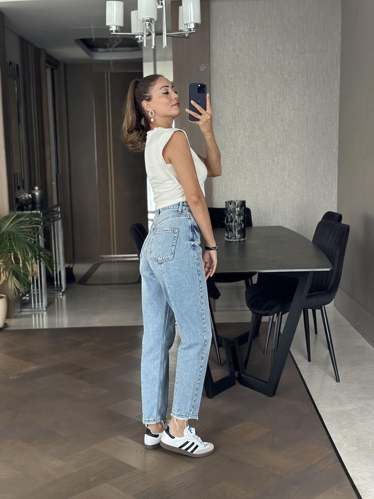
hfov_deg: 30.3
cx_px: 187
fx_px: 691
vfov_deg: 39.7
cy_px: 250
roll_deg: +0.8
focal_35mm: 48
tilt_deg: -17.6
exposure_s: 1/40
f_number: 1.78
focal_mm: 6.86
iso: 400
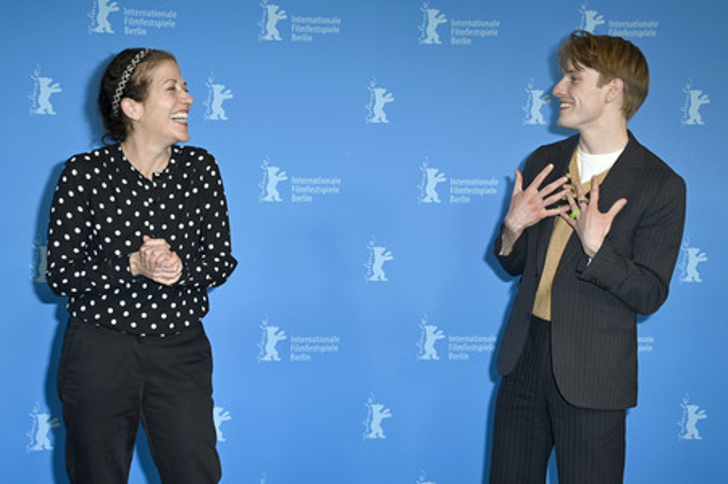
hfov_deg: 41.1
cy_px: 242
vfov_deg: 28.0
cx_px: 364
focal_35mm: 48
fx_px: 970
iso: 800
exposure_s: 1/250
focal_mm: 48
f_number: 5.6
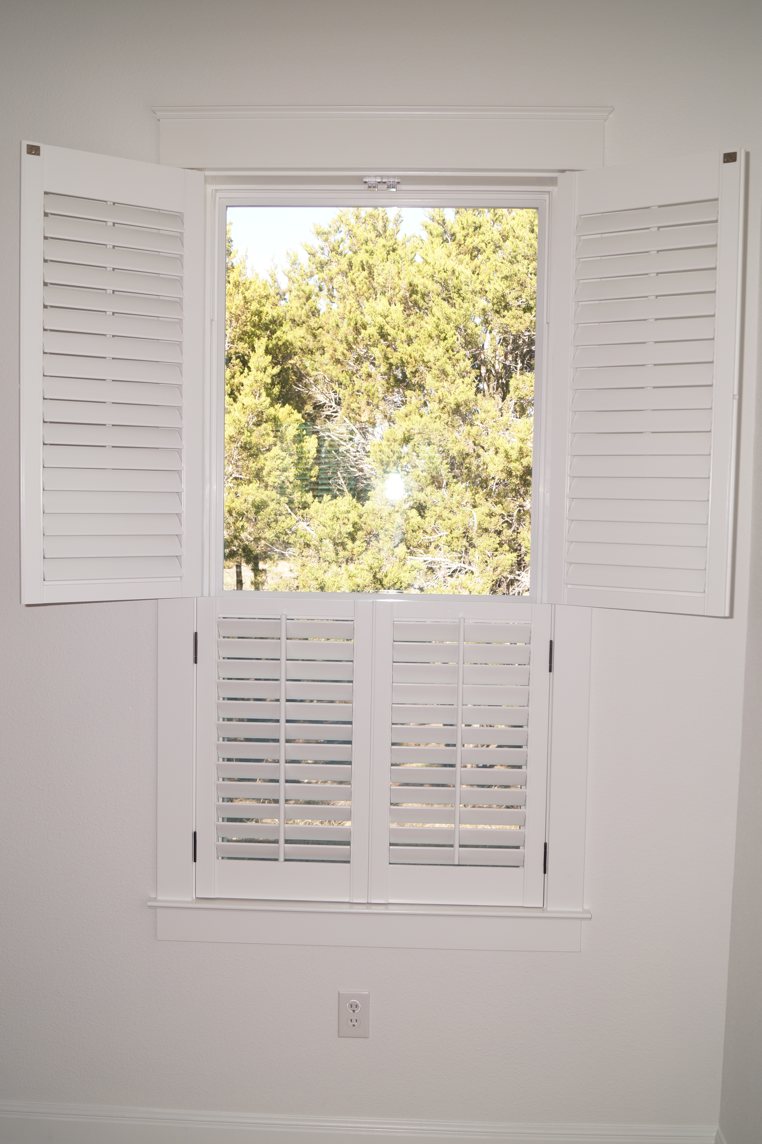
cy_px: 572
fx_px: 1049
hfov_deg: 39.9
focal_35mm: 33
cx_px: 381
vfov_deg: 57.2
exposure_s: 1/80
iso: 100
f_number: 4.5
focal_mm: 22
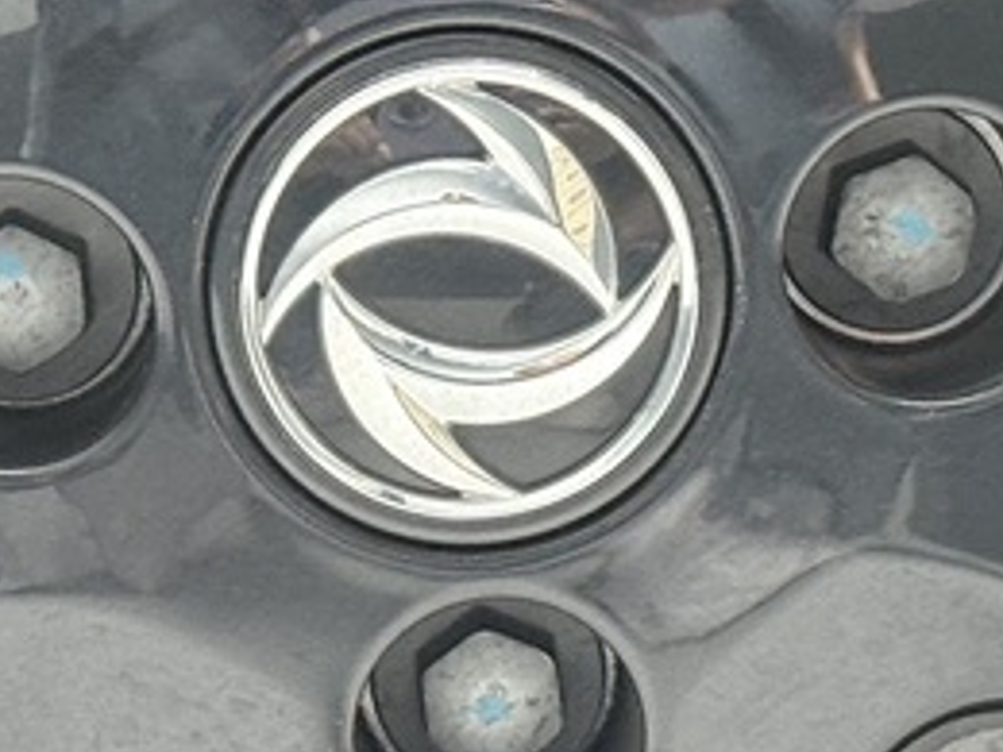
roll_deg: +1.2
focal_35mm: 189
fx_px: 5476
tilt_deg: -7.7
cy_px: 266
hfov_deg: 10.5
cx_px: 332
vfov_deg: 7.9
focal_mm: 6.76
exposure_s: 1/33
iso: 400
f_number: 1.78
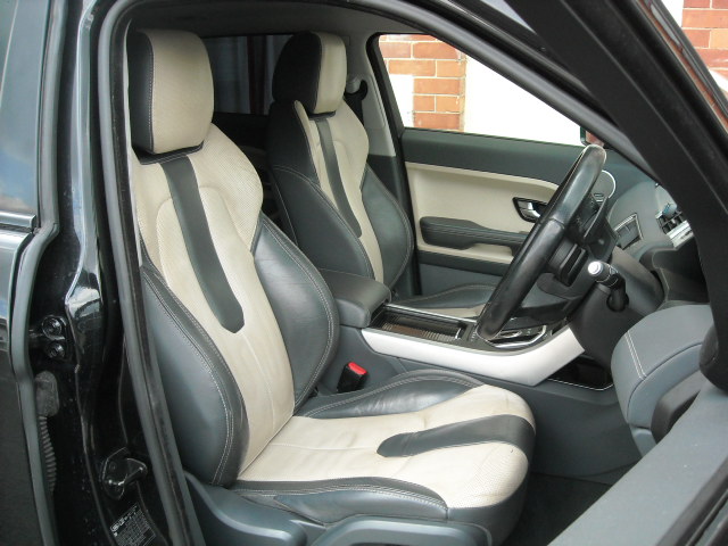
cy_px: 273
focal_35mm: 35
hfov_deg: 52.6
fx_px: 736
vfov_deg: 40.7
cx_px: 364
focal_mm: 5.7
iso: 282
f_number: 2.8
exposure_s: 1/239
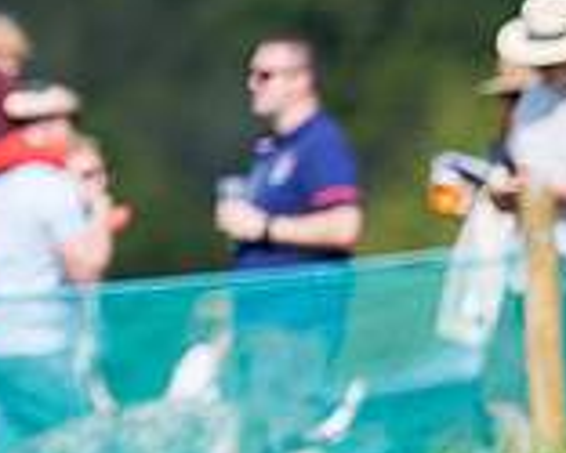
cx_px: -251
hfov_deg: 2.1
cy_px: -190
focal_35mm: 904
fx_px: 15153
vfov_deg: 1.7
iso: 50
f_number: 2
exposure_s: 1/3200
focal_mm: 135
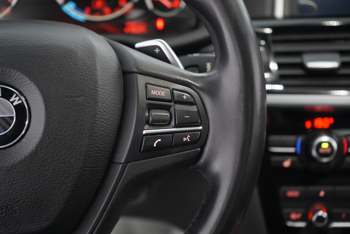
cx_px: 175
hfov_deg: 28.8
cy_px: 117
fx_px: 681
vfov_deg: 19.5
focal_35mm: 70
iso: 12800
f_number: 5.6
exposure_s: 1/40
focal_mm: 70
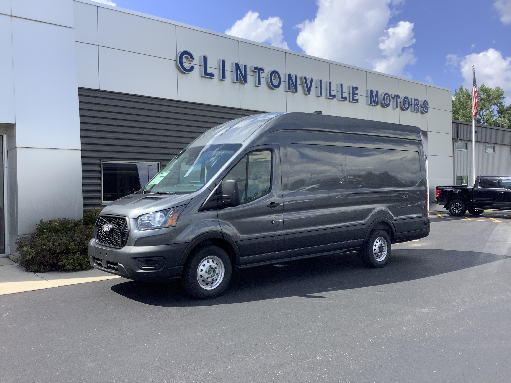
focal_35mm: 31
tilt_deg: -1.1
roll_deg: +1.5
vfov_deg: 45.4
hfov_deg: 58.4
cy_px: 192
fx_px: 458
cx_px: 256
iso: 25
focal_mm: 3.3
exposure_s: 1/823
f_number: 2.4
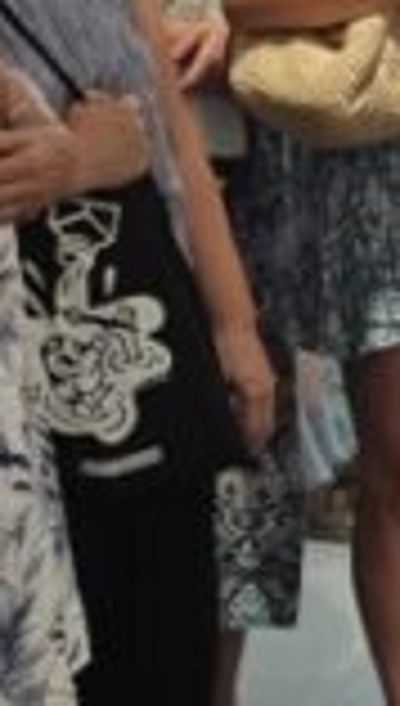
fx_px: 3055
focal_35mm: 163
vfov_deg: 13.2
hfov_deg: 7.0
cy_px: 346
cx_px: 984
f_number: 1.7
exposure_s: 1/100
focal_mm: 6.3
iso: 320
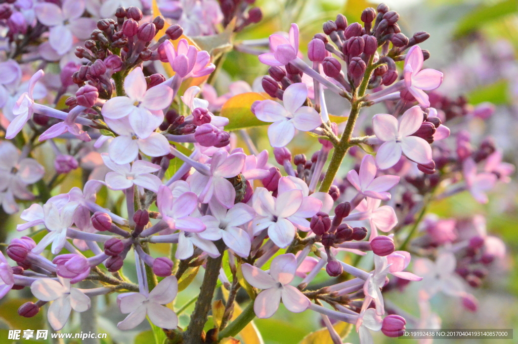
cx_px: 259
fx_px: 3343
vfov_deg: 5.9
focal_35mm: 232
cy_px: 172
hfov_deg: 8.9
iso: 6400
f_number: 25
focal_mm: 155
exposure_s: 1/200
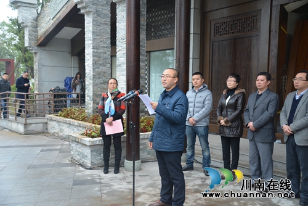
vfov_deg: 33.4
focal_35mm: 40
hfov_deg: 48.4
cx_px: 154
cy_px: 103
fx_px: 342
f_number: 4.2
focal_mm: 40
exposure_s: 1/30
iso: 200
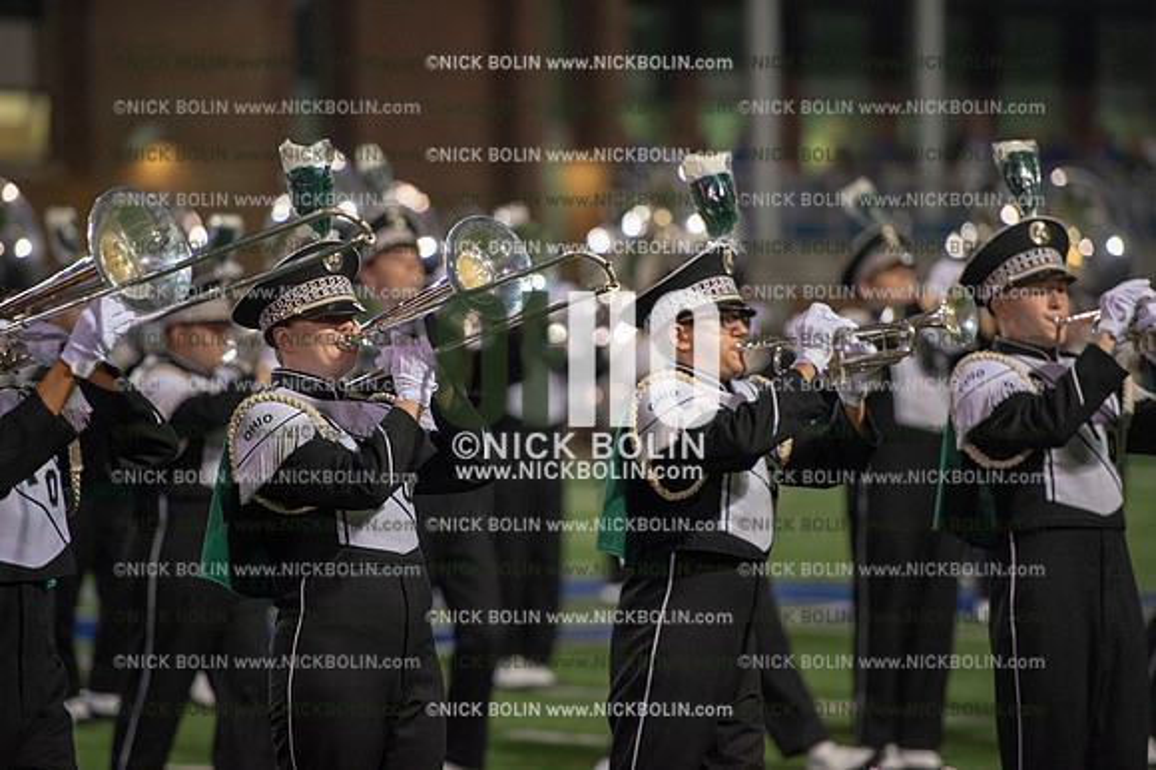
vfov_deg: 7.0
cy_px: 385
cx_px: 578
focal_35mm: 195
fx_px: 6258
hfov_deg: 10.6
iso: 4000
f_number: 2.8
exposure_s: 1/500
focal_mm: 195
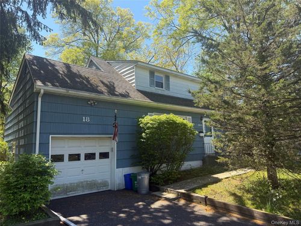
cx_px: 150
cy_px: 113
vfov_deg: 56.8
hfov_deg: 71.6
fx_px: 209
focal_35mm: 24
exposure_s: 1/1522
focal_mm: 6.76
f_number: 1.78
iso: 100
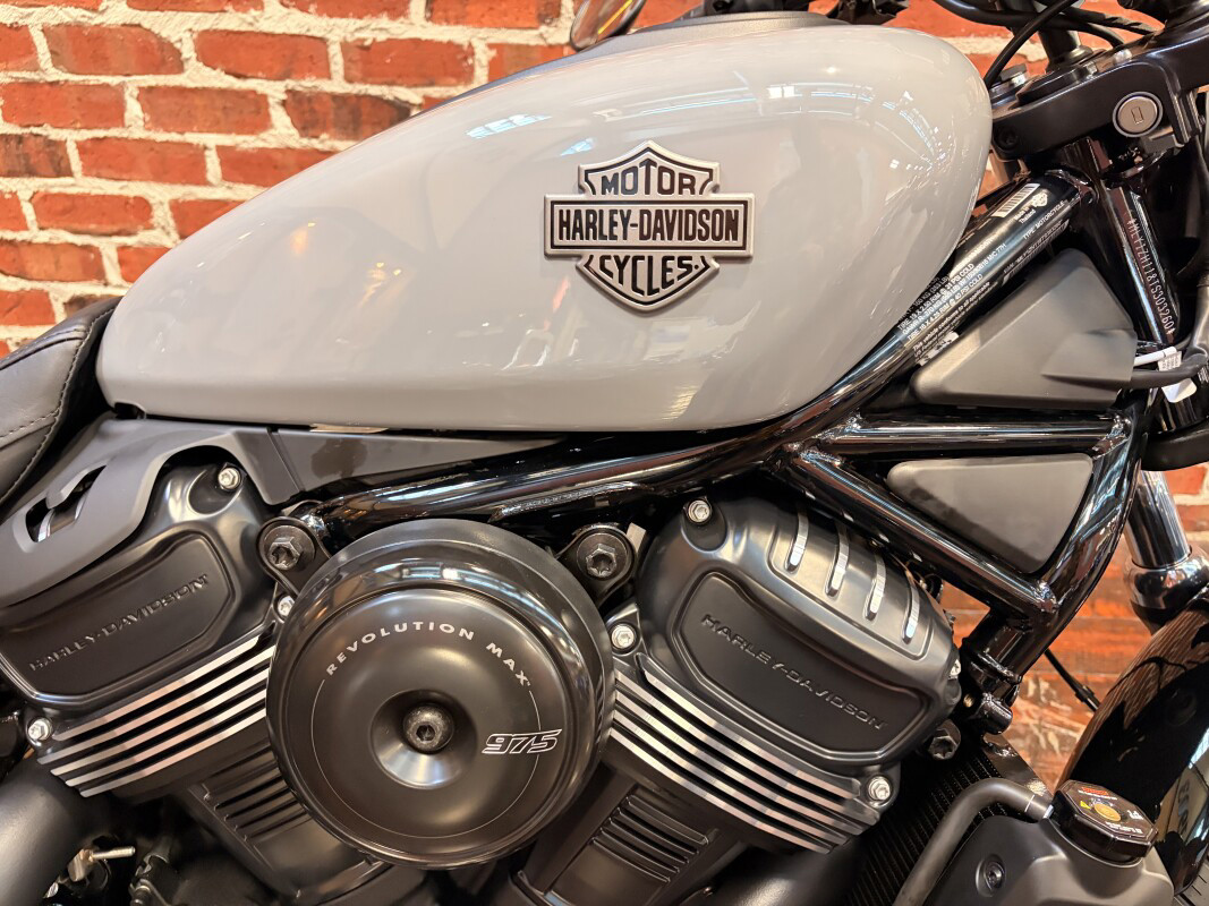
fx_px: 908
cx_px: 604
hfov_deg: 67.3
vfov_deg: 53.1
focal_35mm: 26
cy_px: 453
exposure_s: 1/60
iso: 400
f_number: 1.6
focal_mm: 5.96
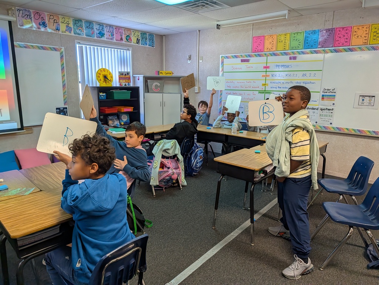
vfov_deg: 56.9
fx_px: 263
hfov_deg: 71.5
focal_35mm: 24
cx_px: 190
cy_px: 142
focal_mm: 6.9
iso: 367
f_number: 1.68
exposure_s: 1/496
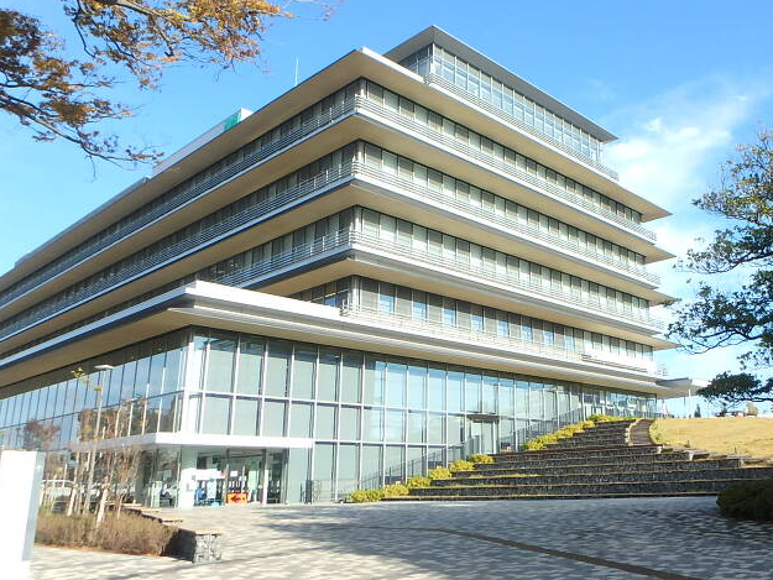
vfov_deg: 44.2
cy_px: 278
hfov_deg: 55.8
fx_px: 715
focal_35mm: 32
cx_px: 503
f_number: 3.5
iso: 125
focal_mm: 3.7
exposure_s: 1/500
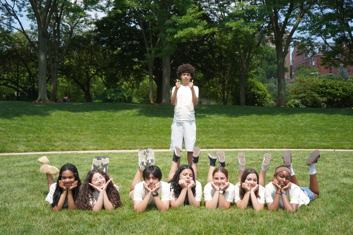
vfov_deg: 32.6
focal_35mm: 41
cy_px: 118
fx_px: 402
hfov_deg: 47.4
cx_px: 176
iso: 100
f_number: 4.5
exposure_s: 1/400
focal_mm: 41
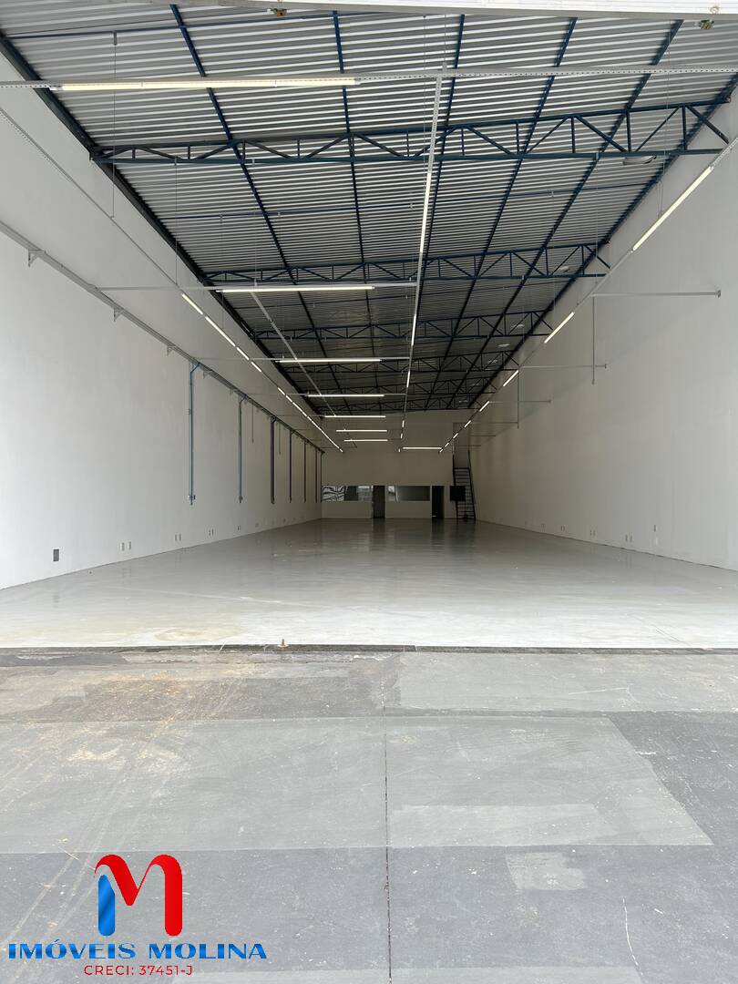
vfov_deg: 67.3
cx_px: 369
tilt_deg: +1.2
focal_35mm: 26
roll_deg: -1.0
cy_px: 492
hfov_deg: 53.1
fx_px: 739
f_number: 1.5
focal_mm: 5.7
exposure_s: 1/518
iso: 50
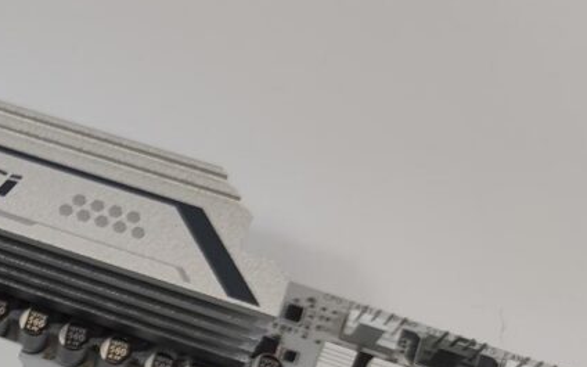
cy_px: 496
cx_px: -205
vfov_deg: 16.3
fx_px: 1200
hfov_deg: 23.7
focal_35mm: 75
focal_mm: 6.78
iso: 55
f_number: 1.85
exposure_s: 1/100
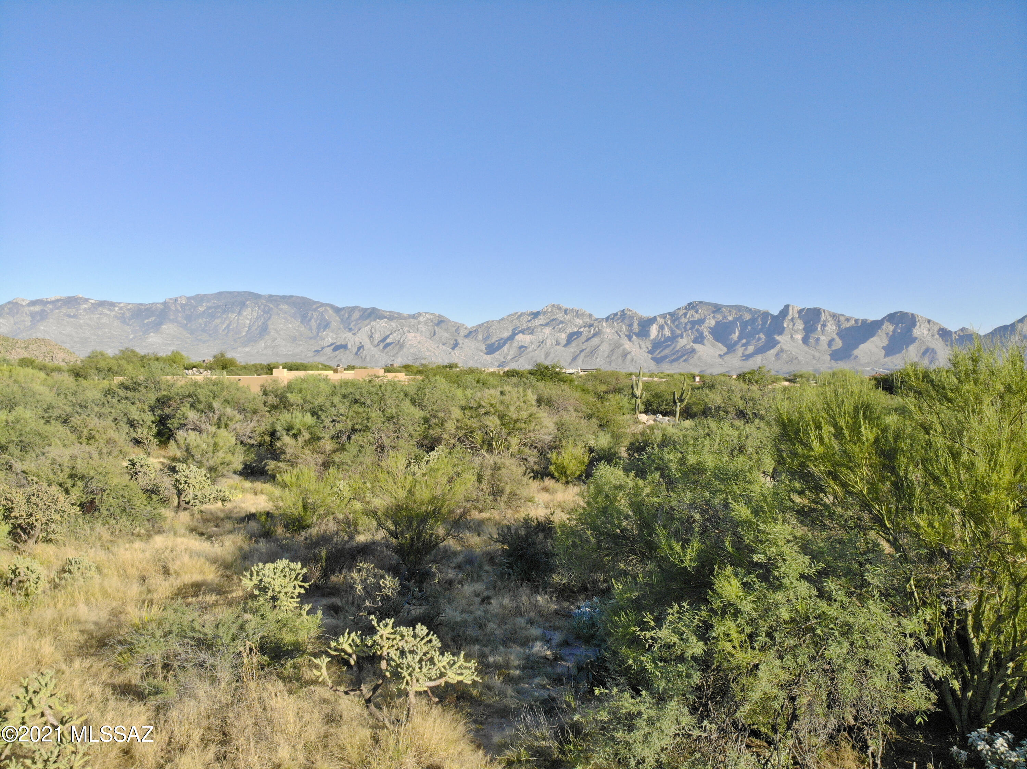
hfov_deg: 71.6
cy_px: 384
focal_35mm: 24
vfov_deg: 56.8
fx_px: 712
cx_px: 514
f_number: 2.8
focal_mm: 4.5
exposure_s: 1/750
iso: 113
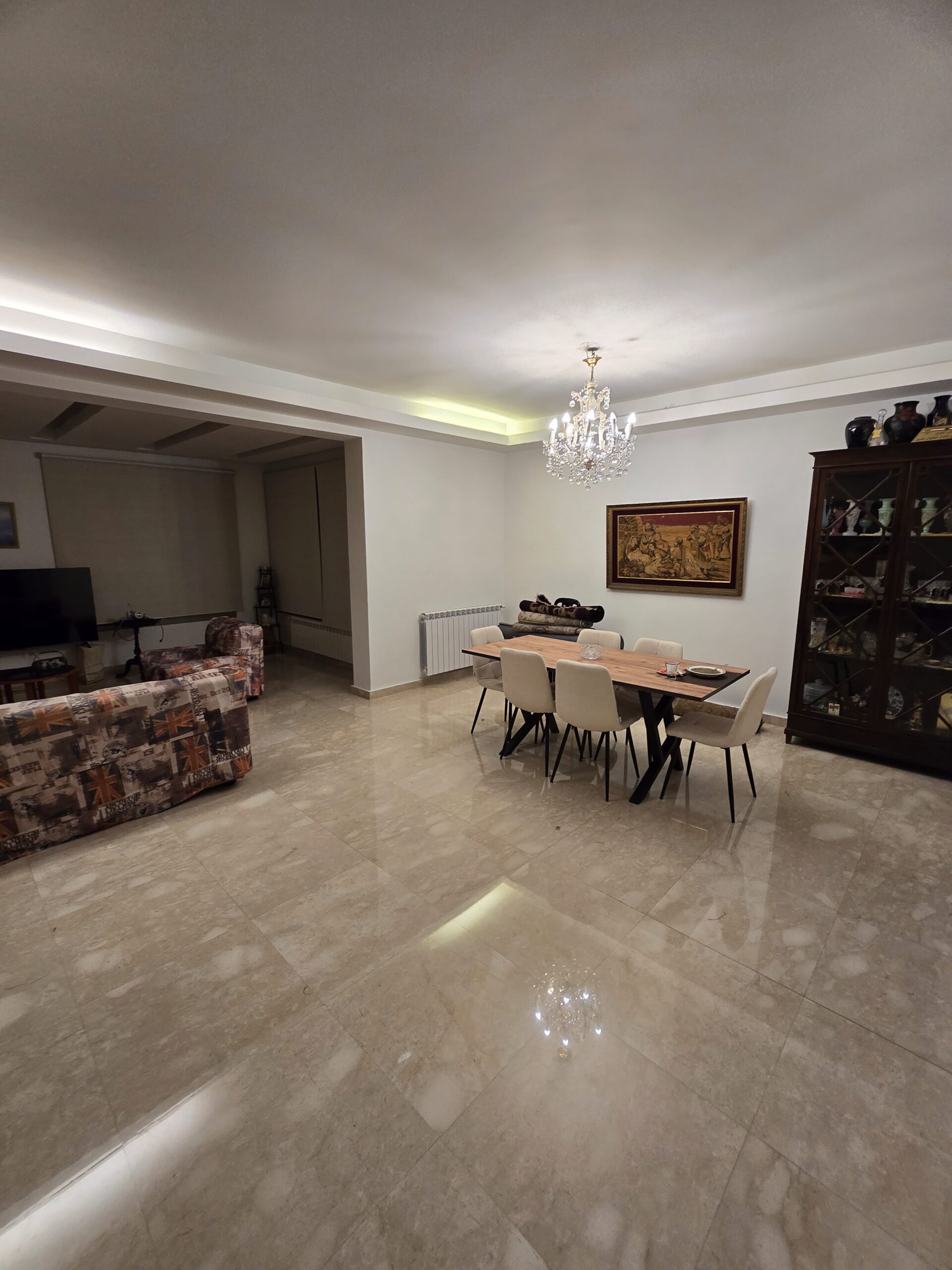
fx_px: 477
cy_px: 635
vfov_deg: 106.2
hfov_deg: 89.9
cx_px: 476
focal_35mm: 13
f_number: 2.2
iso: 160
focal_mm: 2.2
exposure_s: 1/50
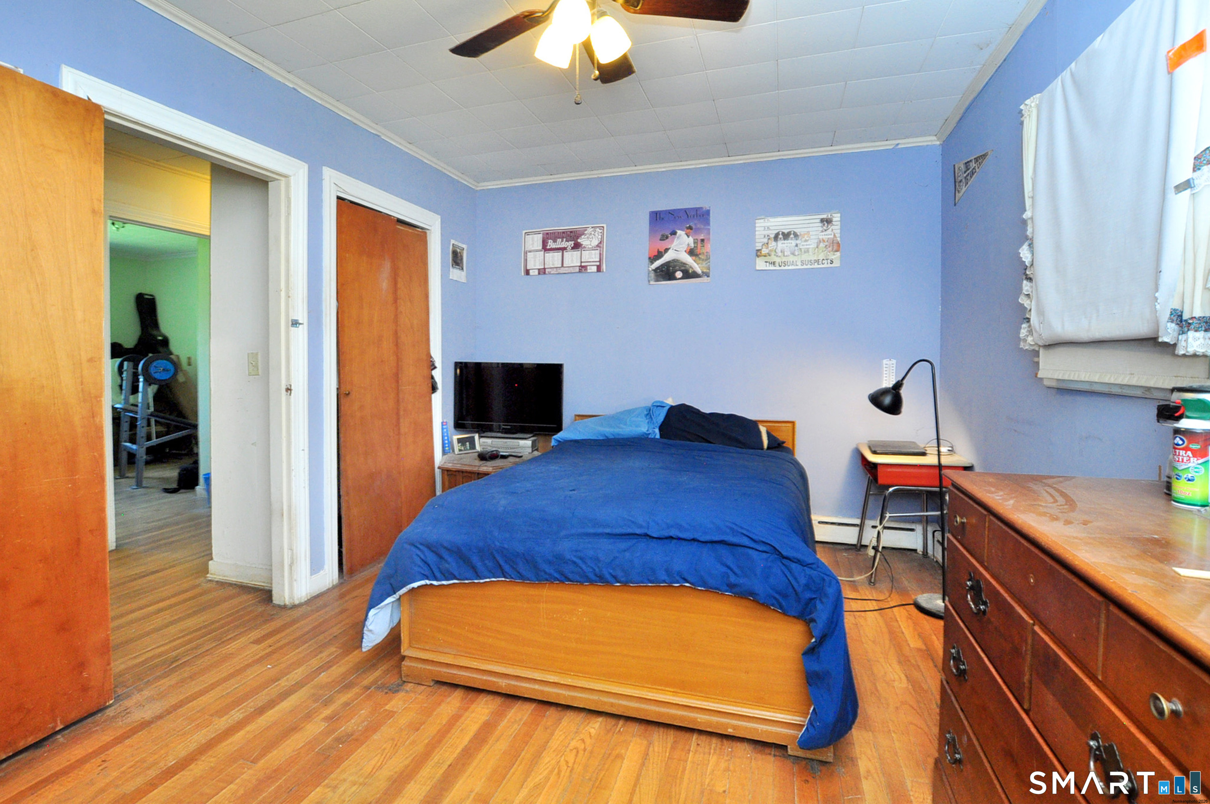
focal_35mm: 15
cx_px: 605
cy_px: 402
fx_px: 504
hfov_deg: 100.5
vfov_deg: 77.2
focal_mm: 10
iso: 800
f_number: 8
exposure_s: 1/20
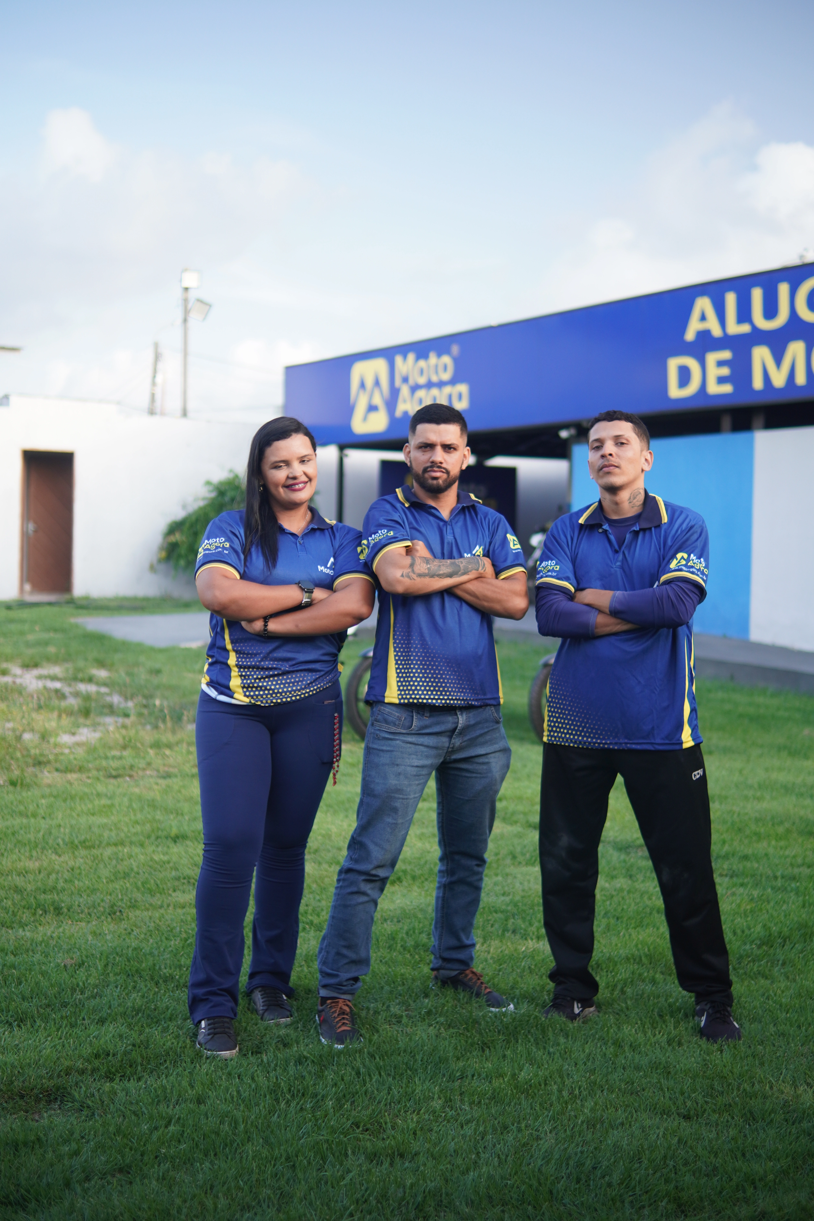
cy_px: 610
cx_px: 407
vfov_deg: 40.0
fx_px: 1679
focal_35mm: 50
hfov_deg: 27.3
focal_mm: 33
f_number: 1.4
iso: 160
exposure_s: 1/125
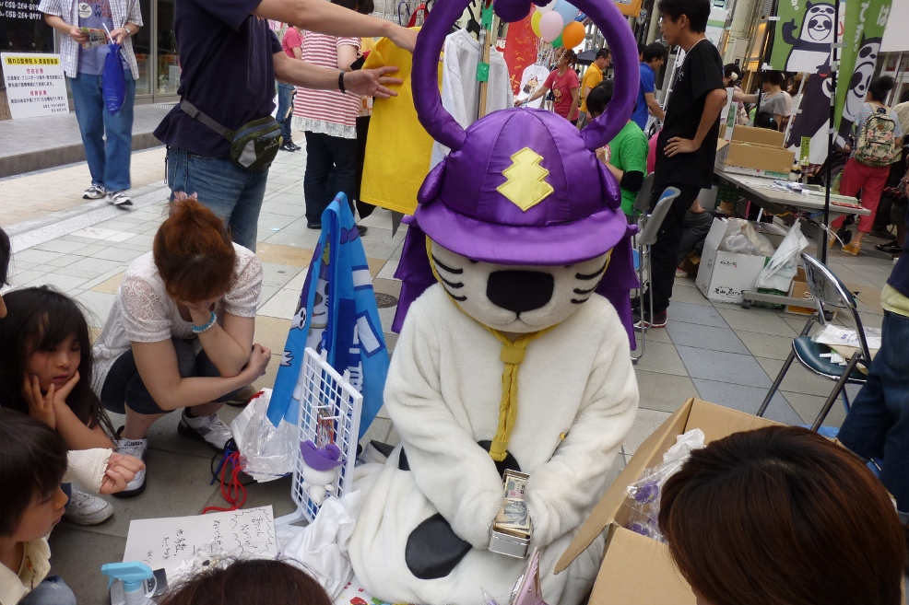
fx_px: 682
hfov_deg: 67.4
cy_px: 302
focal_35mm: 27
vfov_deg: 47.9
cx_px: 464
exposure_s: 1/50
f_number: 3.3
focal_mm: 4.5
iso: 80
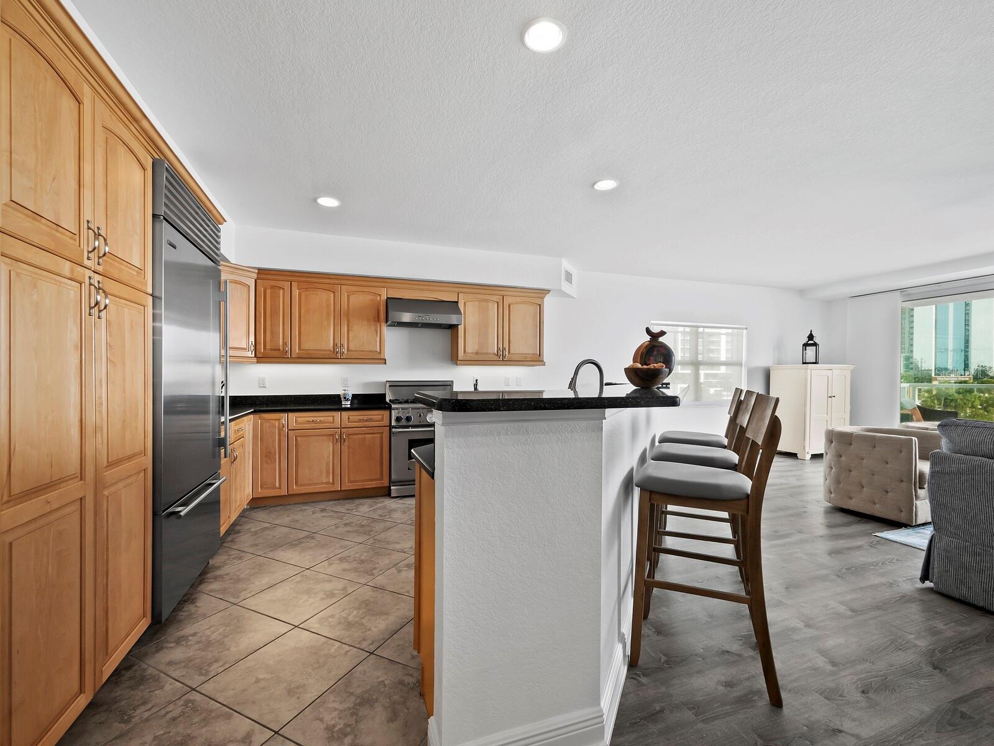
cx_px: 497
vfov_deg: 85.7
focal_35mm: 14
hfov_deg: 102.1
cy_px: 373
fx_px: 402
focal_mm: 7
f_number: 11
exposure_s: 1/3
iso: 400
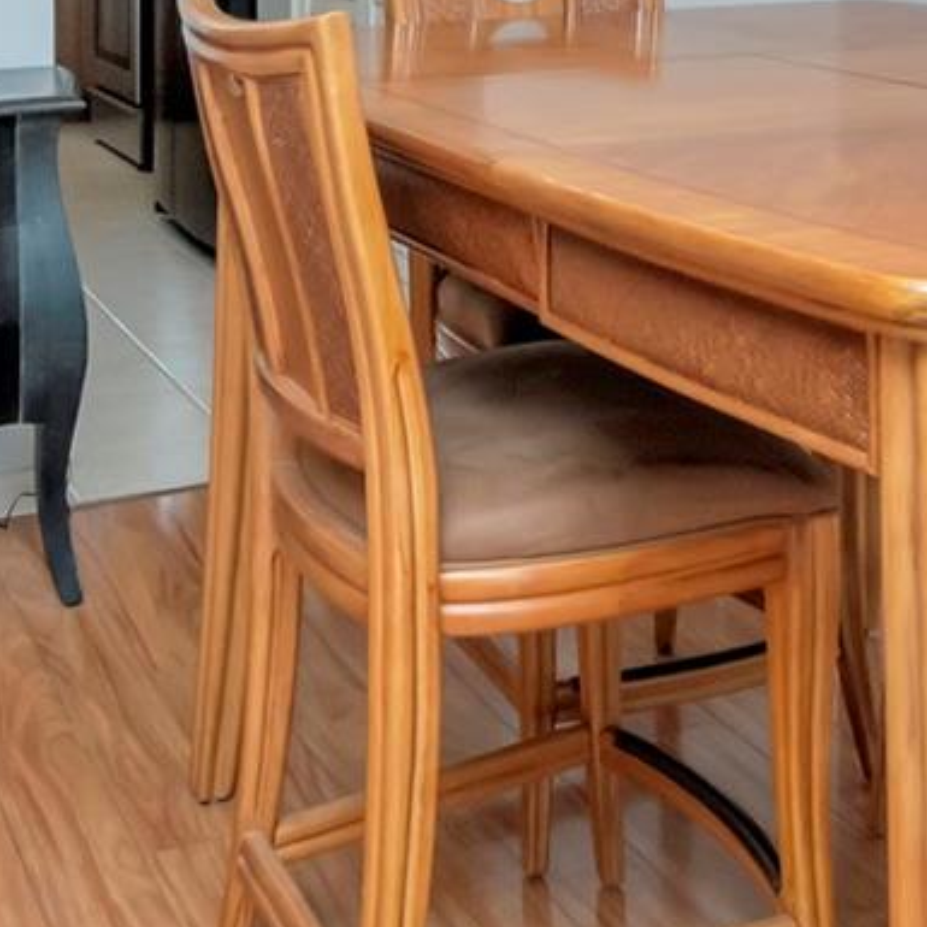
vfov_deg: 25.2
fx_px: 1845
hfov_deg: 28.1
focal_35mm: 61
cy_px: -207
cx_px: 561
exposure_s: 1/100
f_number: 8
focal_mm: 11.5
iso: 500
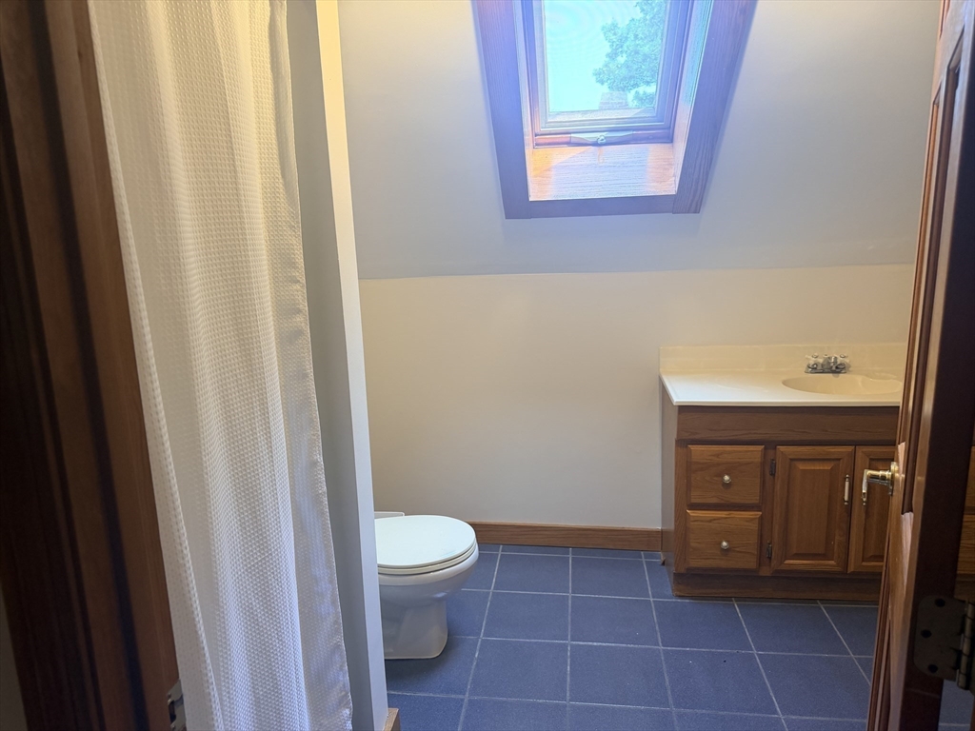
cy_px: 366
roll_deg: +1.9
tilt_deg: -12.1
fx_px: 676
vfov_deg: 56.8
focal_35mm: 24
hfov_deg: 71.6
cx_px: 488
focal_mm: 6.76
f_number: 1.78
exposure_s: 1/120
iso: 200
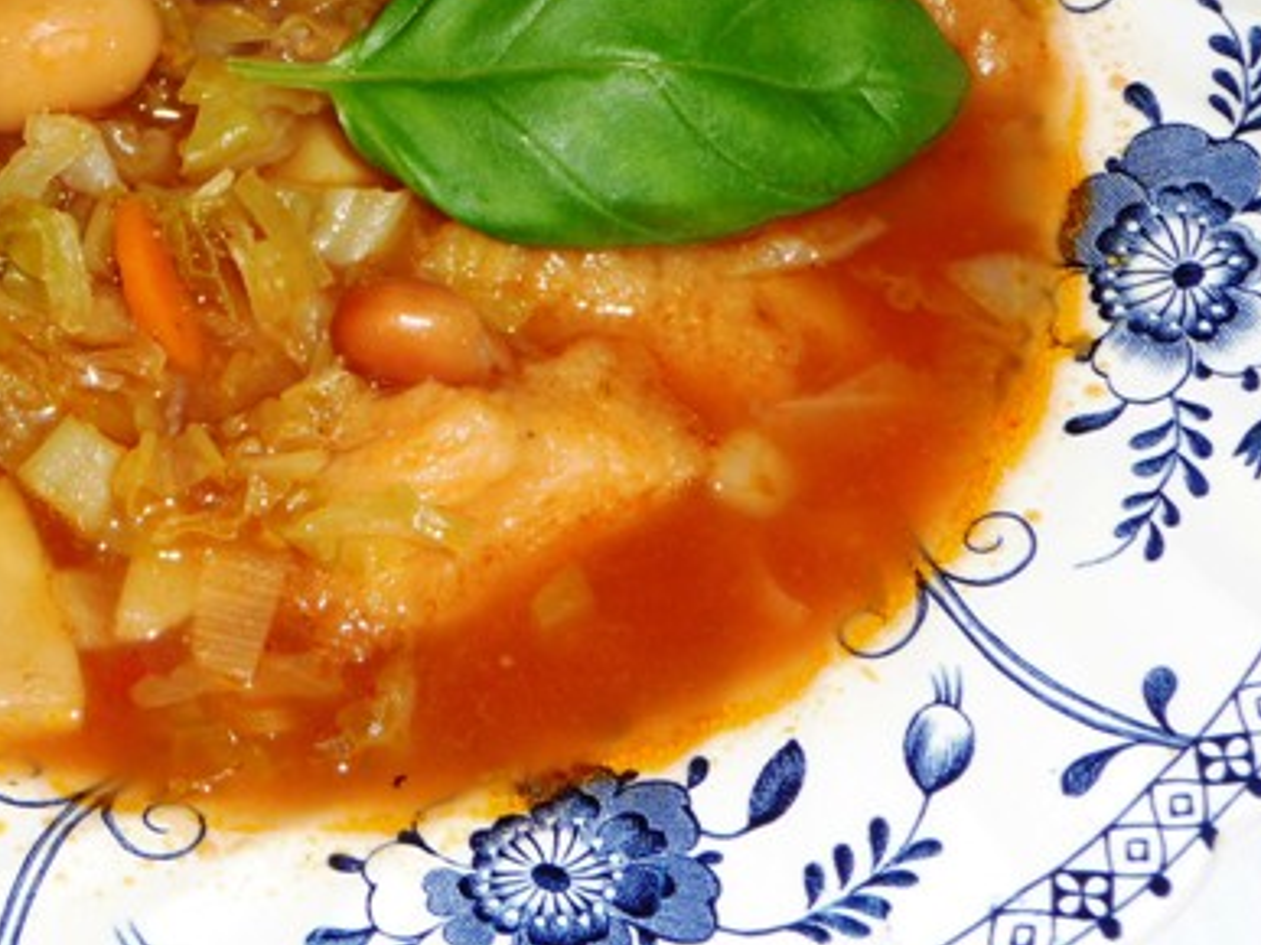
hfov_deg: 21.2
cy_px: 166
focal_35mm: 91
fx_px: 3314
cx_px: 228
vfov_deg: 16.1
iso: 100
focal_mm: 9.3
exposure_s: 1/30
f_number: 4.3
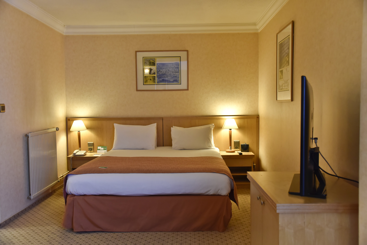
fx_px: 326
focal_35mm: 32
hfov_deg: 58.7
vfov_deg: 41.1
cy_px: 122
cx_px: 184
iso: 1600
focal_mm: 32
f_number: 5
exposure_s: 1/100
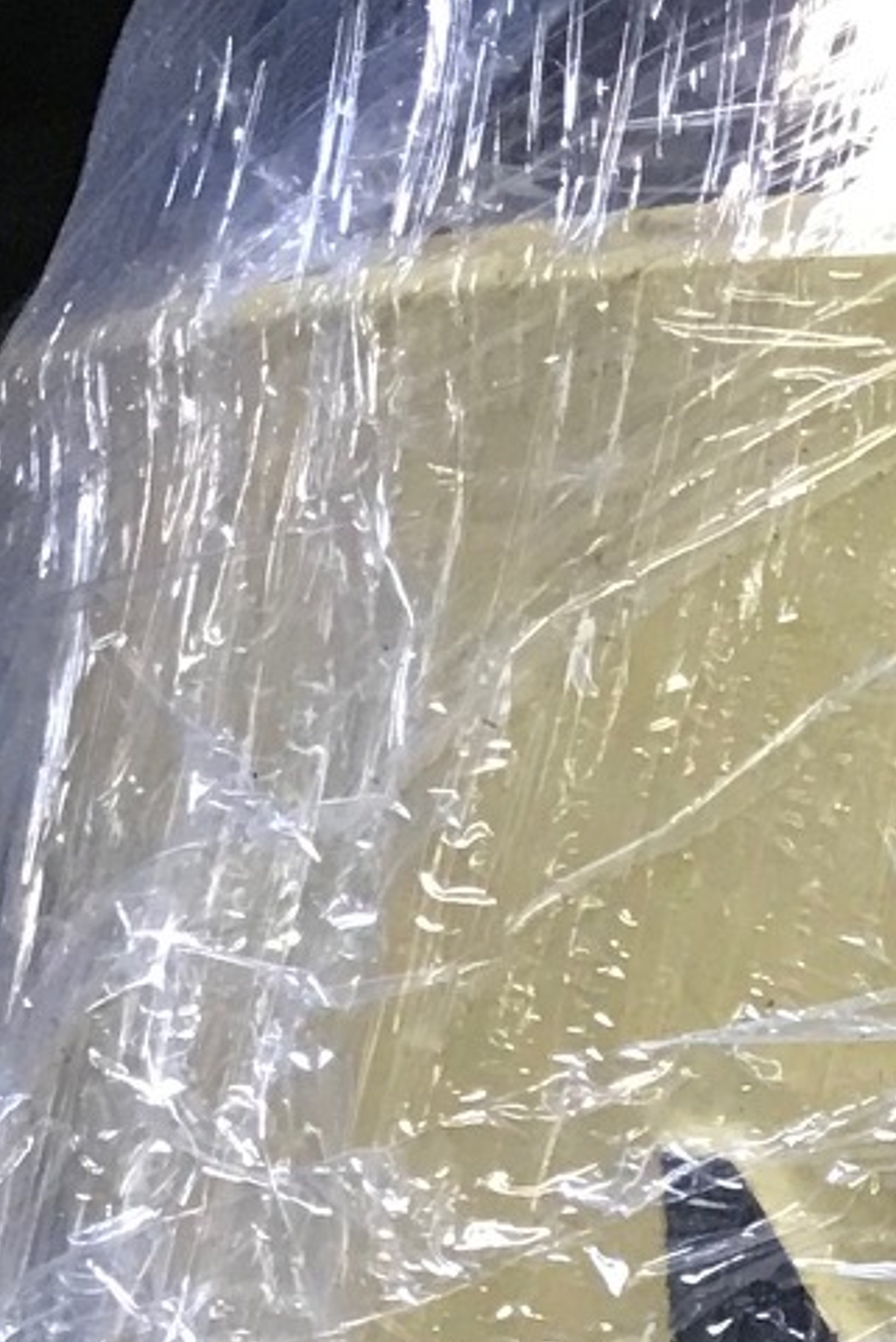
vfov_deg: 16.6
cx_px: 2102
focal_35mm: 122
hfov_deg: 9.9
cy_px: 1191
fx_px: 4551
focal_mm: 3.99
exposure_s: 1/15
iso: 40
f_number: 1.8
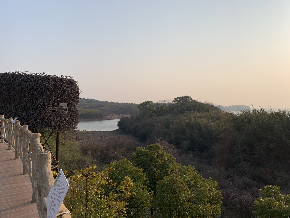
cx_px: 145
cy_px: 109
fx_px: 218
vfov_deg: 53.1
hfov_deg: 67.3
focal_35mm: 26
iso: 25
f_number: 1.8
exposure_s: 1/3650
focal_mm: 4.25
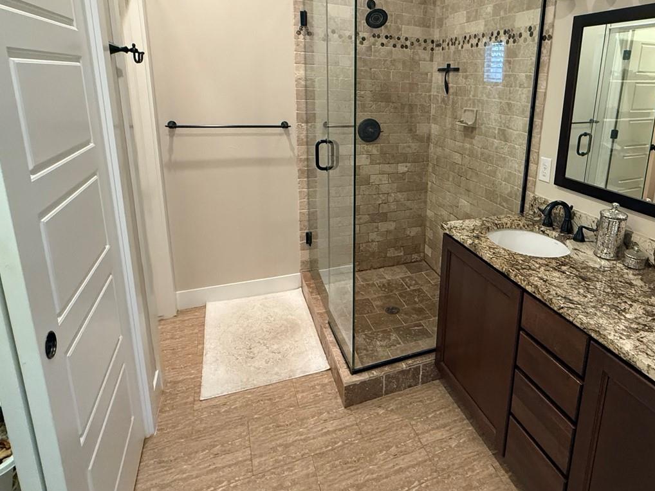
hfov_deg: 74.2
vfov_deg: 60.3
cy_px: 185
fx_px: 416
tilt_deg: -12.7
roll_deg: -3.1
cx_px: 432
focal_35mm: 22
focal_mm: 2.22
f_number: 2.2
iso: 640
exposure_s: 1/60
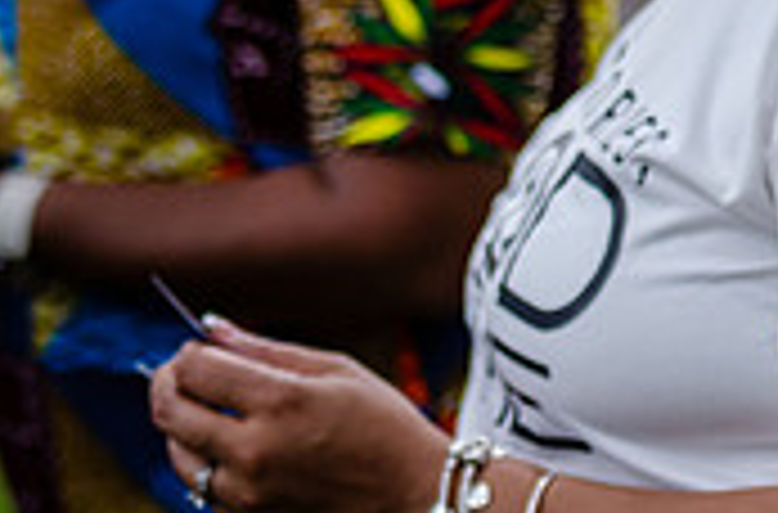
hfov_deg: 4.1
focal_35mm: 504
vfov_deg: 2.7
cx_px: 1192
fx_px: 10853
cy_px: -153
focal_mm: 100
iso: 400
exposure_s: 1/640
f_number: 4
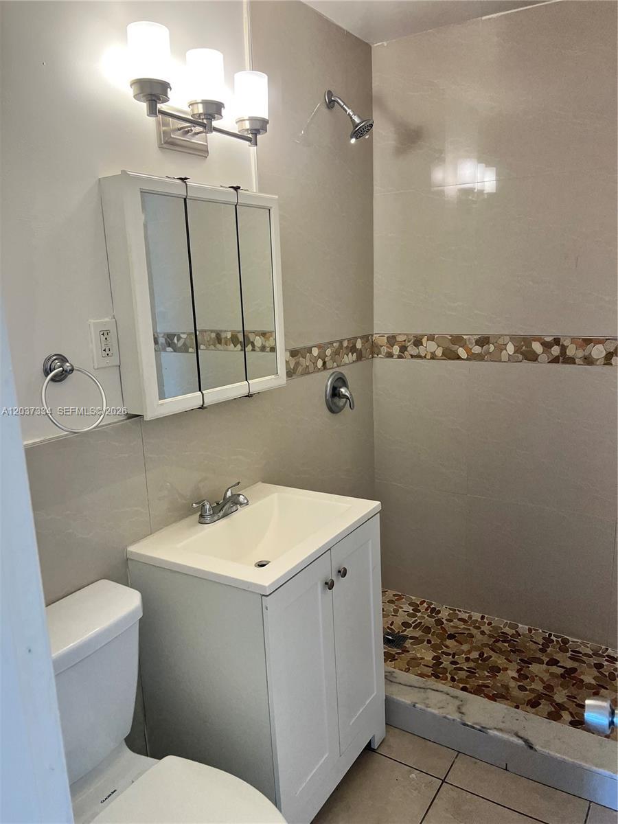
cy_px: 412
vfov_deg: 67.3
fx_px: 619
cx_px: 309
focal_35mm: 26
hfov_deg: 53.1
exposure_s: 1/120
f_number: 1.5
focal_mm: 5.7
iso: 80
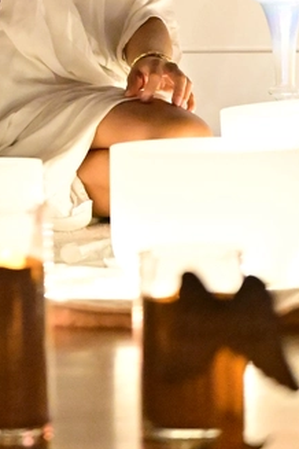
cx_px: -48
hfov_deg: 3.3
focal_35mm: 411
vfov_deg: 5.0
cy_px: -159
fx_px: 5120
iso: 6400
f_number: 1.2
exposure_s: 1/125
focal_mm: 75
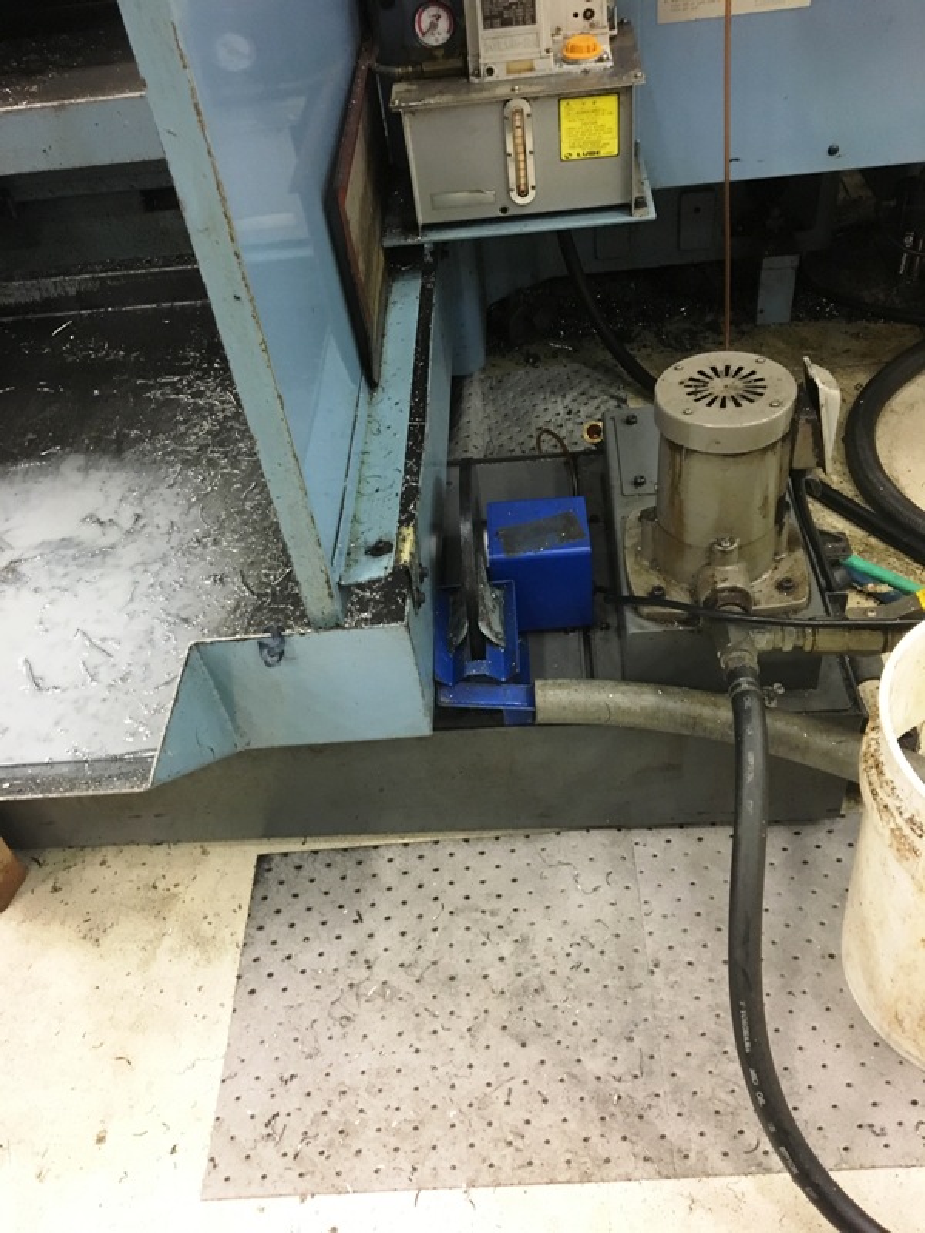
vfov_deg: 61.7
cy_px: 616
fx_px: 1033
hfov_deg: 48.2
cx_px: 462
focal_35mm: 29
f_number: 2.2
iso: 200
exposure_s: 1/30
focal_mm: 4.15
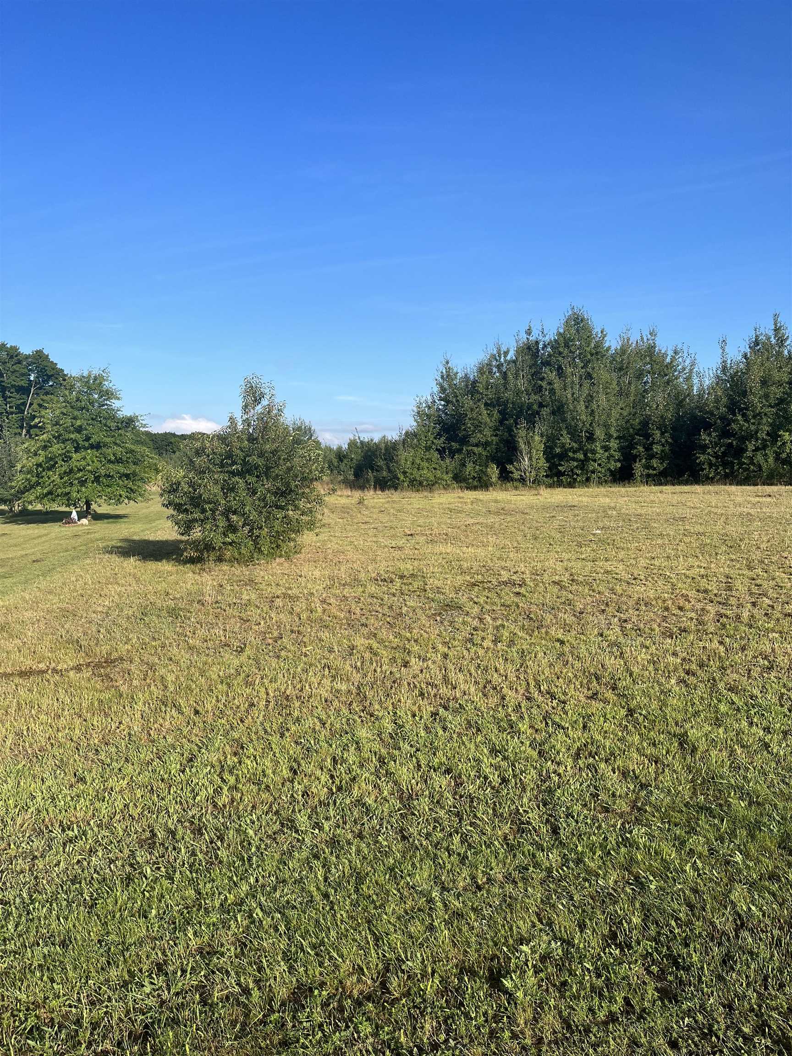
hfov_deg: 53.1
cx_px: 396
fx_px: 793
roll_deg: -1.3
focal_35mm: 26
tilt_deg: -3.5
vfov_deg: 67.3
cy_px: 528
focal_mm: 5.1
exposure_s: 1/2632
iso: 50
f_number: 1.6
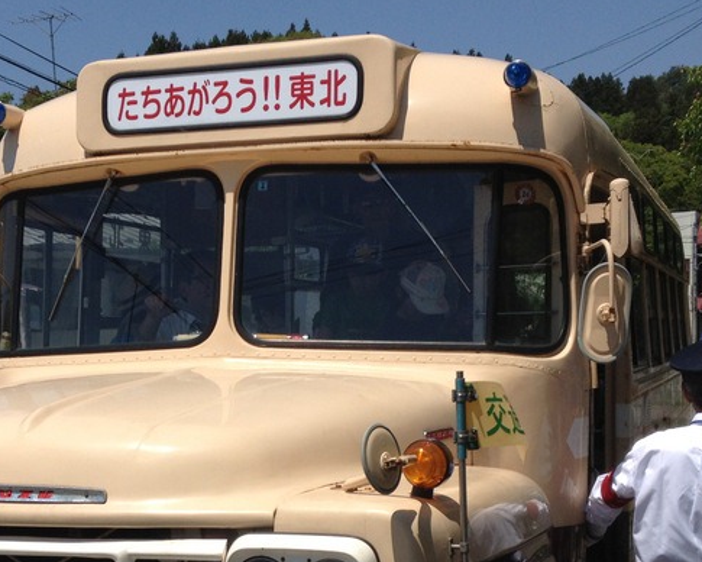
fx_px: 1434
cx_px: 263
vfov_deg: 21.8
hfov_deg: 27.4
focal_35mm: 69
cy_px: 471
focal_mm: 4.28
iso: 64
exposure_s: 1/3067
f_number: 2.4
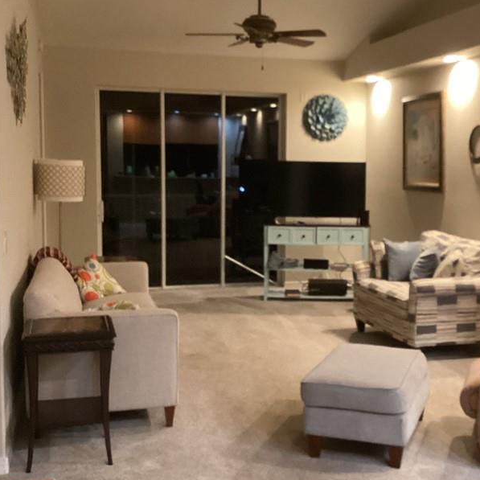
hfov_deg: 35.8
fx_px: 737
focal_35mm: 47
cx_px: 306
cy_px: 229
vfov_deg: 36.1
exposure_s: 1/30
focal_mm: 3.3
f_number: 2.4
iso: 400
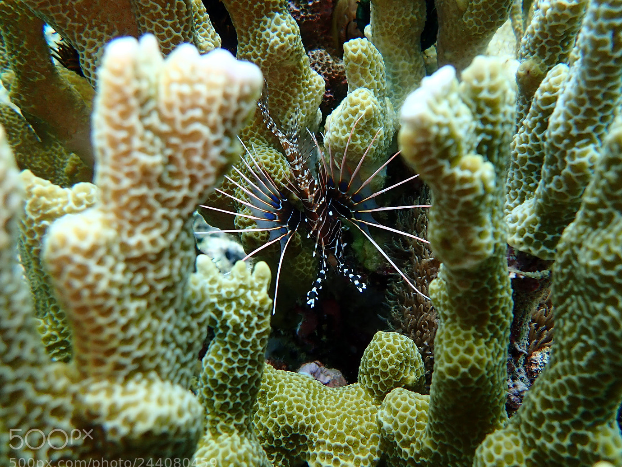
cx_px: 342
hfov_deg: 61.5
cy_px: 228
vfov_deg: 48.2
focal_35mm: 29
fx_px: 521
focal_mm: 4.5
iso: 100
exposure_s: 1/125
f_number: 2.8
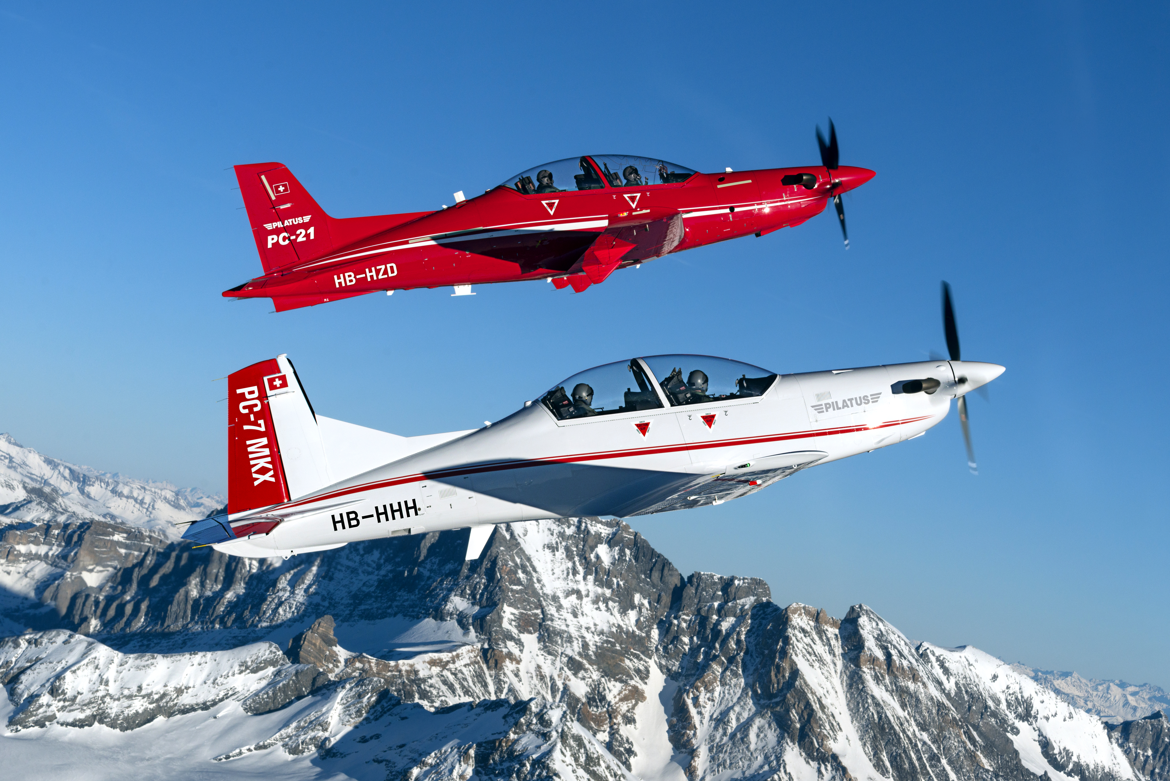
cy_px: 390
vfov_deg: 19.5
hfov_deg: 28.8
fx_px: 2276
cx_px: 585
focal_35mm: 70
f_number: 14
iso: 200
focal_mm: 70
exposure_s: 1/640
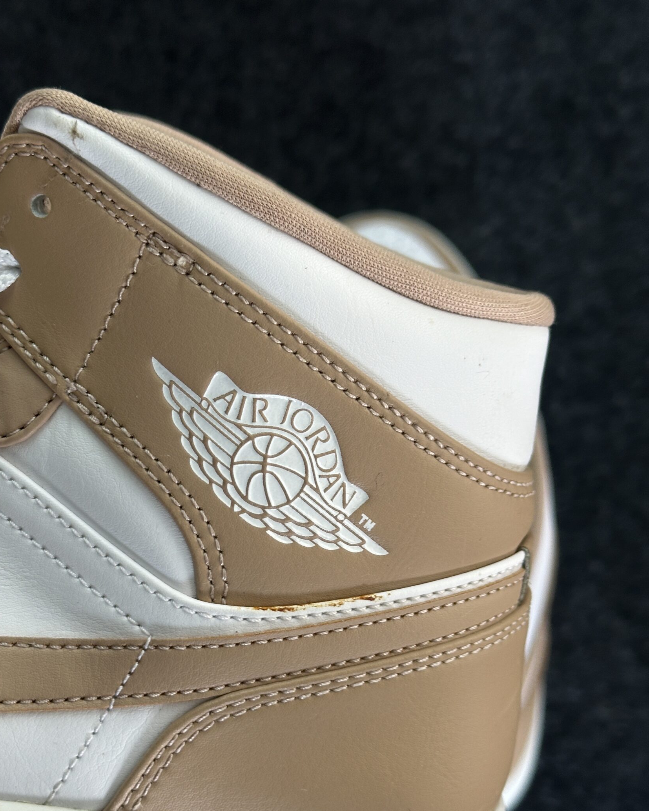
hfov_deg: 26.2
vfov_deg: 32.4
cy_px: 500
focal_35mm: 58
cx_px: 291
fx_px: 1393
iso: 64
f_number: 1.78
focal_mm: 6.86
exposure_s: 1/50
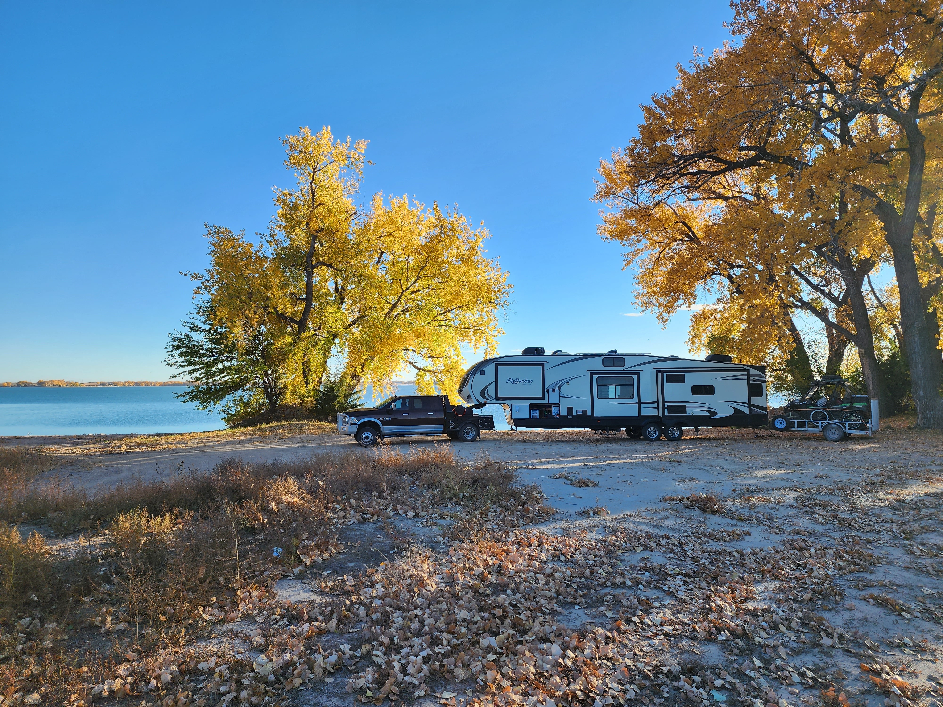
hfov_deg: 73.9
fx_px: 627
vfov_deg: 58.9
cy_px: 354
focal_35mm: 23
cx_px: 472
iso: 12
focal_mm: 6.4
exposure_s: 1/533
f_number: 1.8
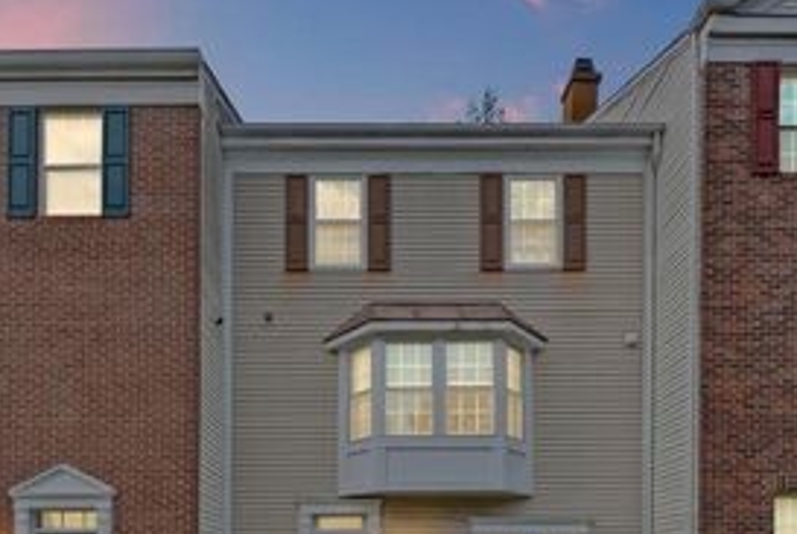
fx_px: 488
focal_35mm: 22
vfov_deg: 50.9
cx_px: 438
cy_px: 480
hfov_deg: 78.3
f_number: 8
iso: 320
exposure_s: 1/200
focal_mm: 12
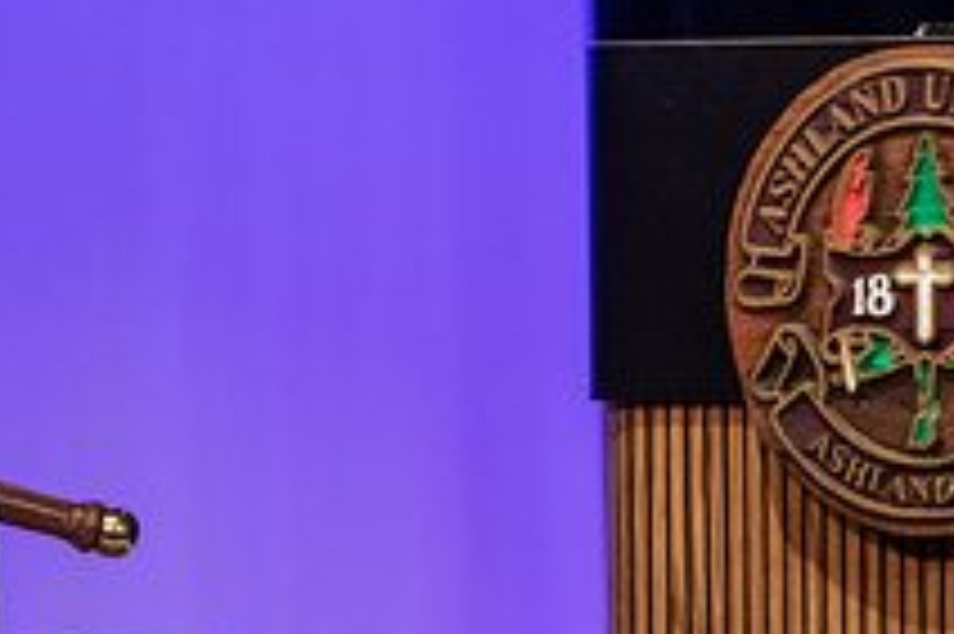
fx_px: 13795
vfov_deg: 2.6
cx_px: 1143
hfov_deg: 4.0
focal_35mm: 521
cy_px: 160
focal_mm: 190
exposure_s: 1/200
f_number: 3.2
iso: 2500
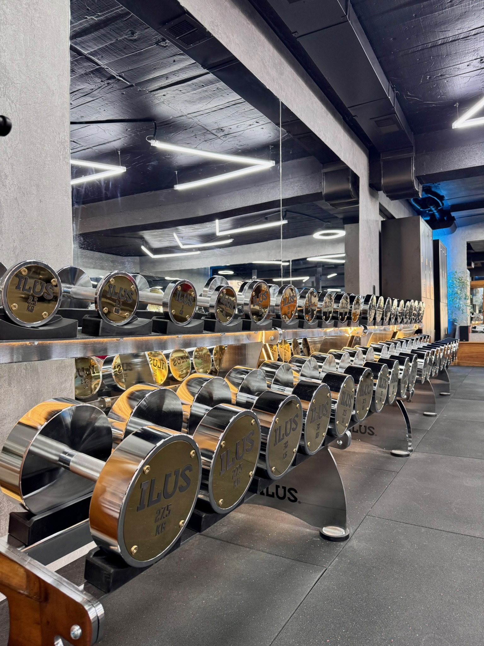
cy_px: 323
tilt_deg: +1.3
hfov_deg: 56.8
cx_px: 242
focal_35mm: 24
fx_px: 447
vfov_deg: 71.6
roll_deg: +0.6
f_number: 1.78
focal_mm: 6.76
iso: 160
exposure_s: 1/50
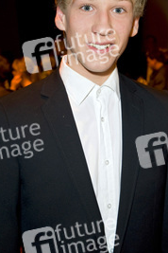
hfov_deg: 26.4
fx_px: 357
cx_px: 99
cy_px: 99
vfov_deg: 38.7
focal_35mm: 51
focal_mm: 34
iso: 1000
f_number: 4.5
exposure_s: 1/50
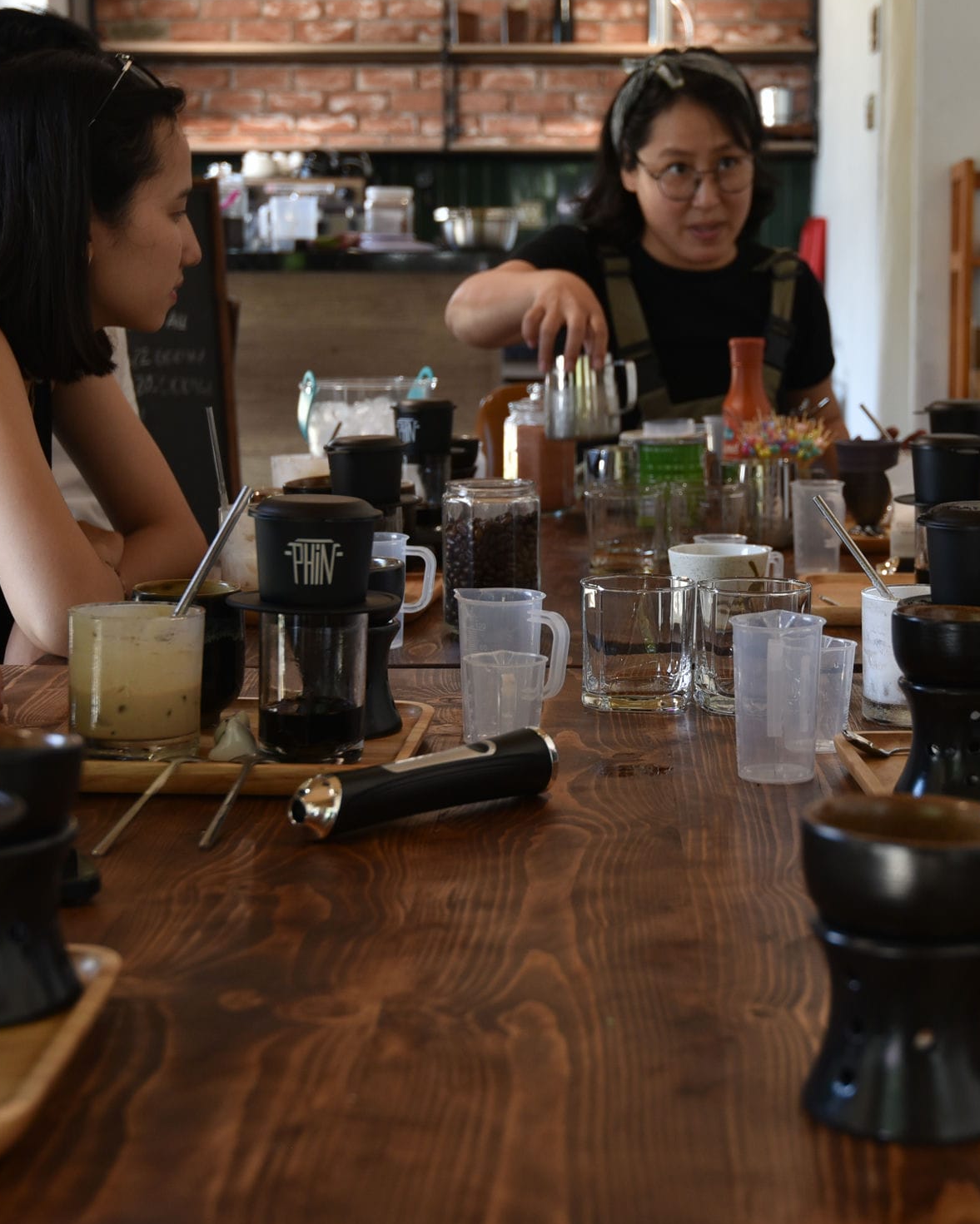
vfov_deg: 28.2
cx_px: 650
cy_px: 464
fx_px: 2429
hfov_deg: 22.7
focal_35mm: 67
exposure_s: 1/60
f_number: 4
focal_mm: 35
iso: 250
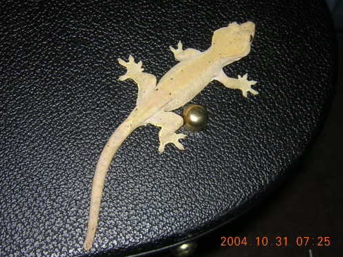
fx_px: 426
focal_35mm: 43
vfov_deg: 33.6
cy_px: 132
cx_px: 167
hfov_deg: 43.8
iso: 100
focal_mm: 5.2
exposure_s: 1/60.1
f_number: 5.4
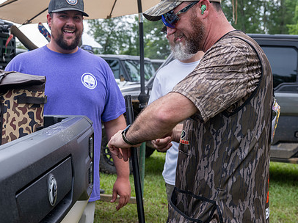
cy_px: 94
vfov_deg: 26.5
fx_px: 473
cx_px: 100
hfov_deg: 34.6
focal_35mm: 55
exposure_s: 1/100
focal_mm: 40
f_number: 6.3
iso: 90
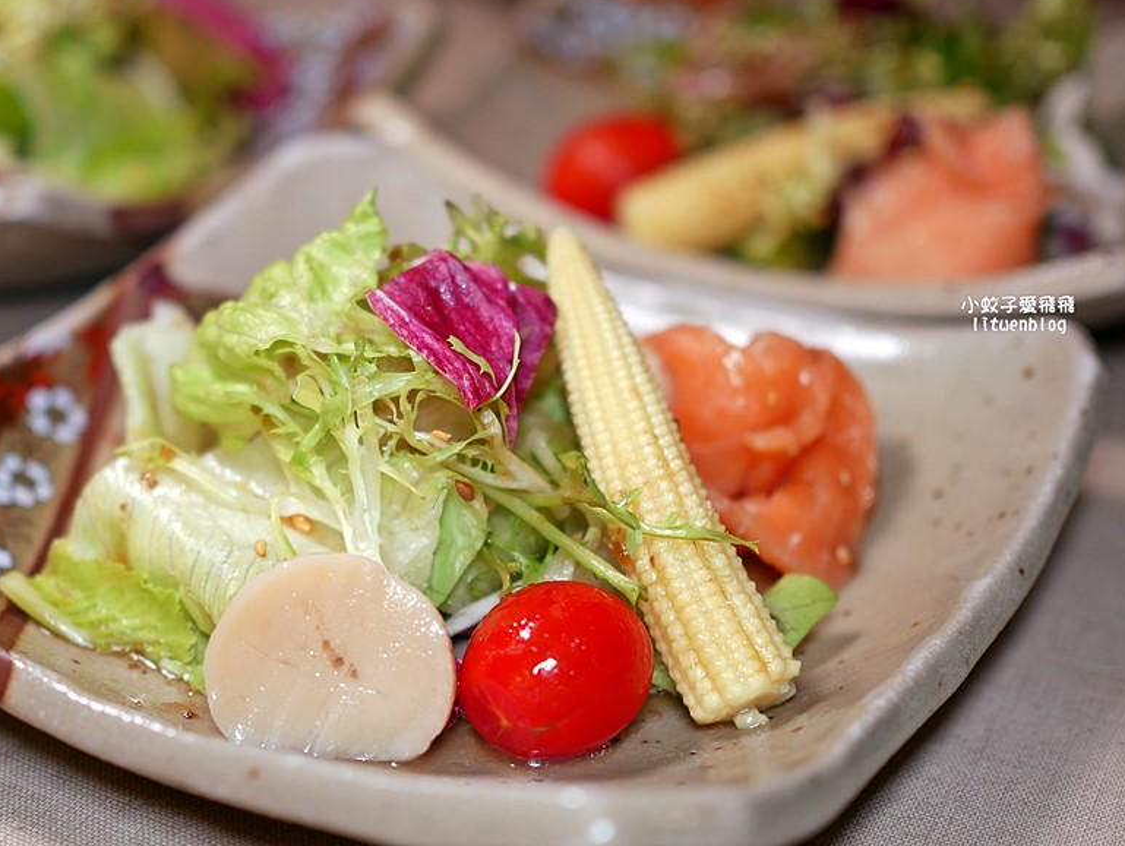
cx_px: 437
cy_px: 412
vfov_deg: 22.6
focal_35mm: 65
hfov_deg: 29.7
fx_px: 2114
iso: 200
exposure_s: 1/160
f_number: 1.8
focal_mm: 25
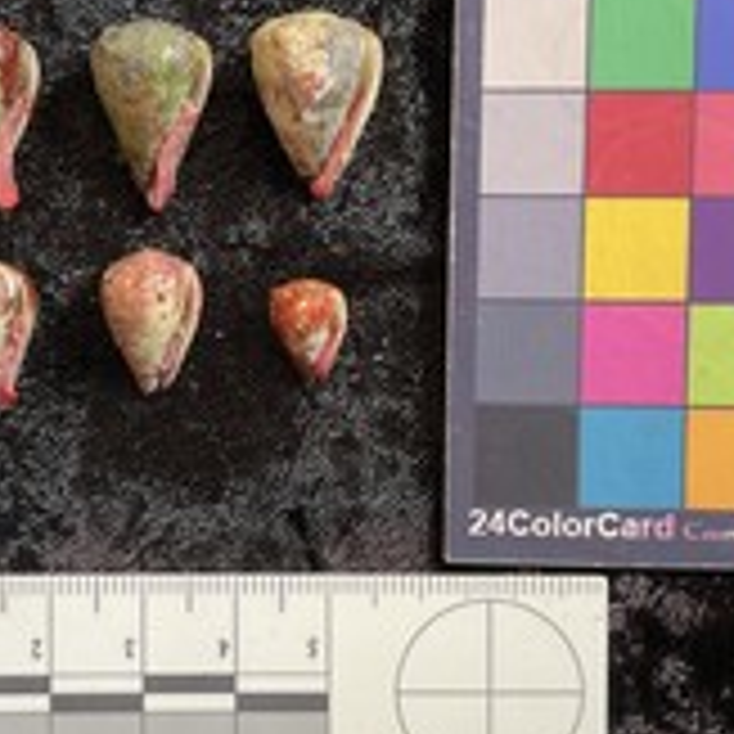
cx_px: 230
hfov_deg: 30.8
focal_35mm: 55
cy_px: 304
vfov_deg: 31.0
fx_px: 1319
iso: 80
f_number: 1.8
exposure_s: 1/60
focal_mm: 3
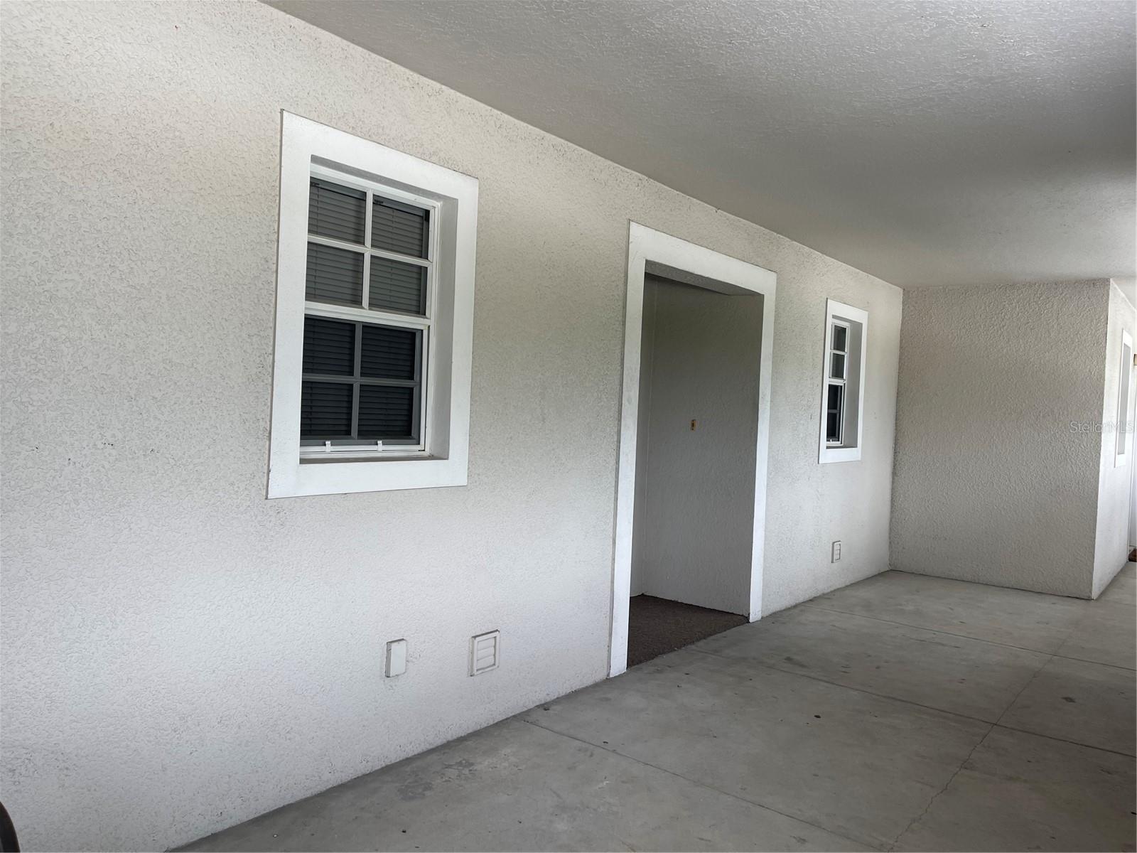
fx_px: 821
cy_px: 426
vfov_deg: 54.9
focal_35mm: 25
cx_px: 568
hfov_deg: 69.4
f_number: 1.6
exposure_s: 1/203
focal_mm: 5.1
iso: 32
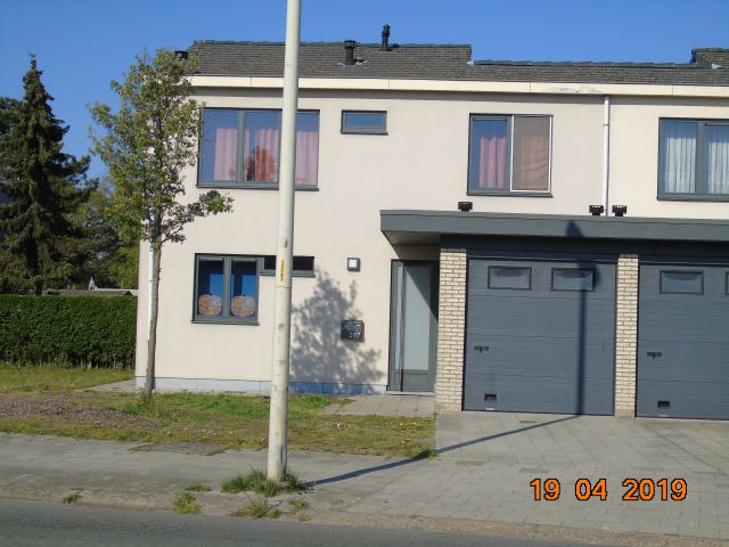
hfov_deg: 35.5
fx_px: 1137
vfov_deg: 27.0
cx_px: 364
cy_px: 274
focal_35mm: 54
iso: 80
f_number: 4.3
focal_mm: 9.6
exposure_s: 1/800
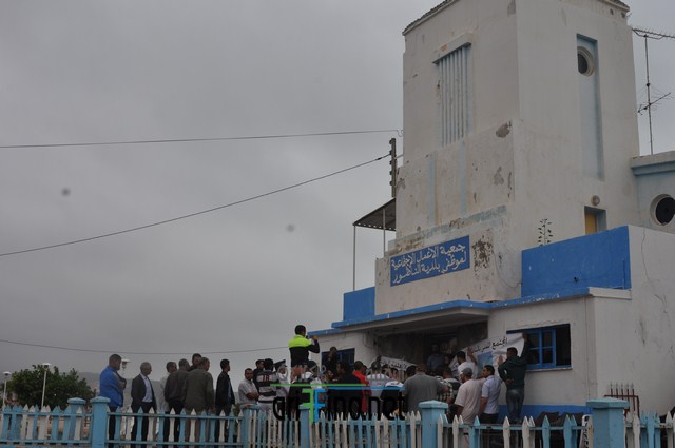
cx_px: 338
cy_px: 224
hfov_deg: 46.5
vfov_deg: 31.8
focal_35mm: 42
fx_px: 786
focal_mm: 28
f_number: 9
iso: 200
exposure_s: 1/320
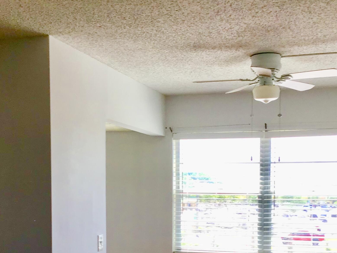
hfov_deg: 32.2
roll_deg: -0.5
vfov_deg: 23.9
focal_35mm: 60
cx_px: 158
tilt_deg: -2.2
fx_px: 584
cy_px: 216
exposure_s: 1/130
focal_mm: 3.3
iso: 25
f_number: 2.4
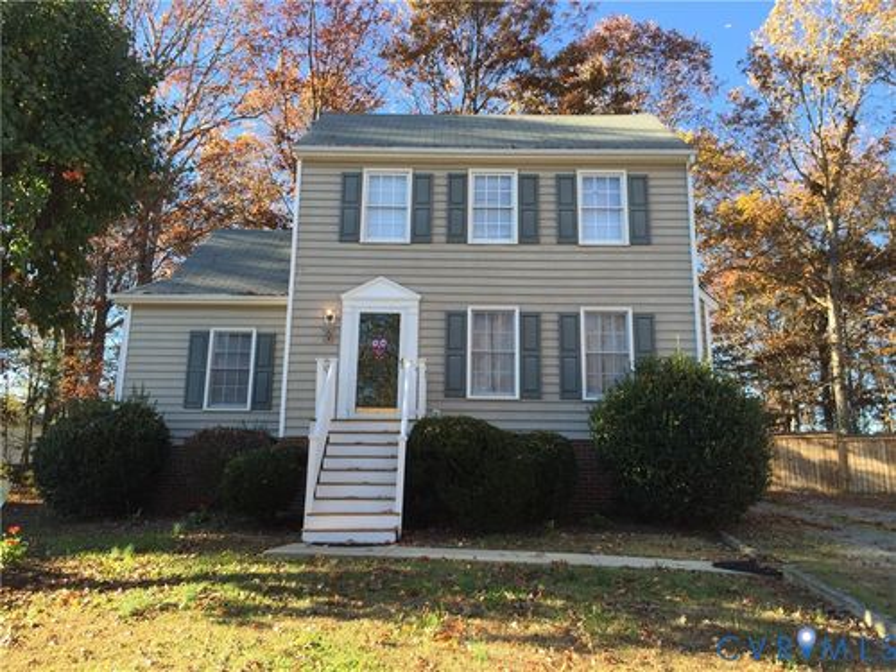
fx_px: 751
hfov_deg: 61.7
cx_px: 448
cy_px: 336
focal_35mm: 29
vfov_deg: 48.2
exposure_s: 1/363
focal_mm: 4.15
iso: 32
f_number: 2.2
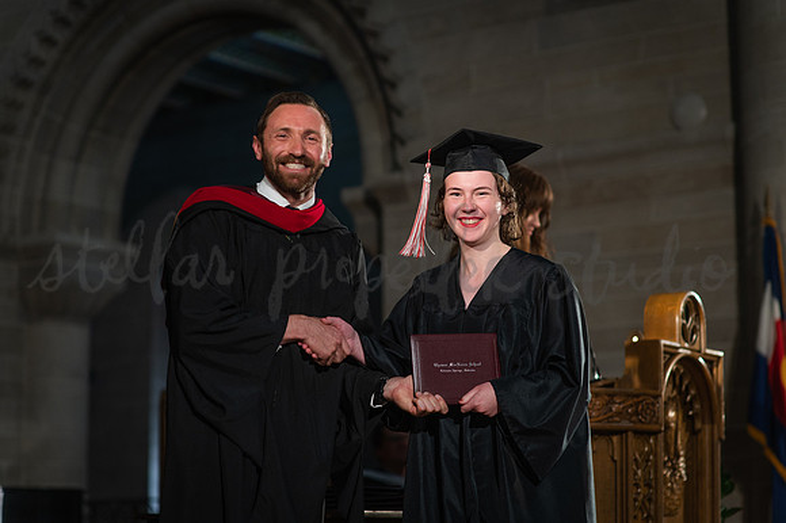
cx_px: 393
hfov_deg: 23.9
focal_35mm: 85
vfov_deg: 16.1
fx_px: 1855
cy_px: 262
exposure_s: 1/320
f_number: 2.5
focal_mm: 85
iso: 1250
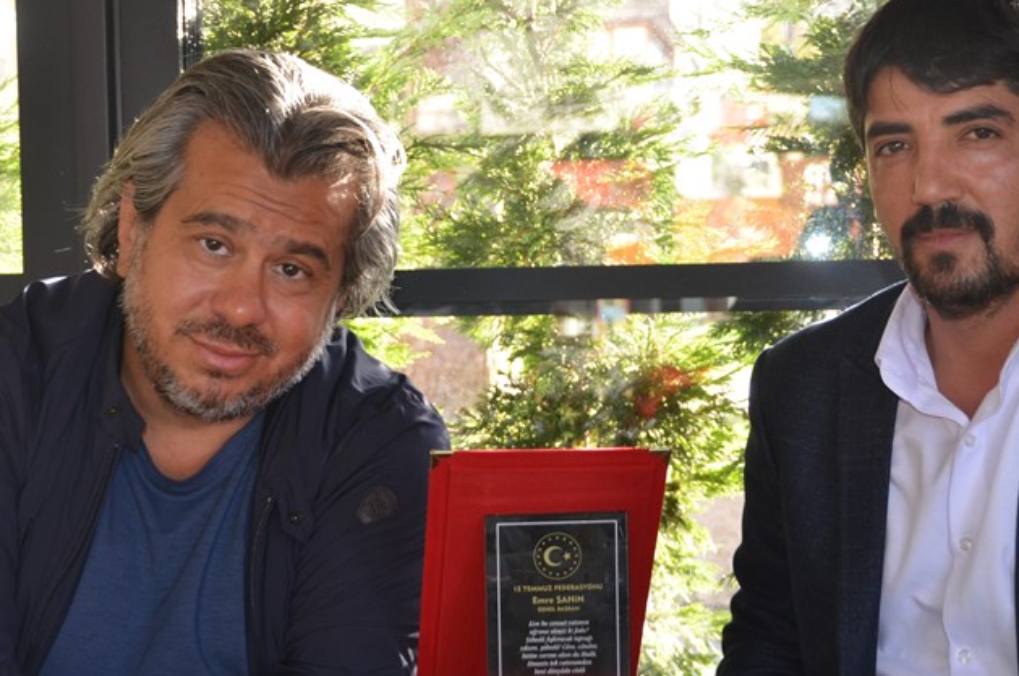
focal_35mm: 71
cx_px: 473
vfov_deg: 19.1
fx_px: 2003
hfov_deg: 28.5
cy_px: 315
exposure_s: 1/80
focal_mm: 27
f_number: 4
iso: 400
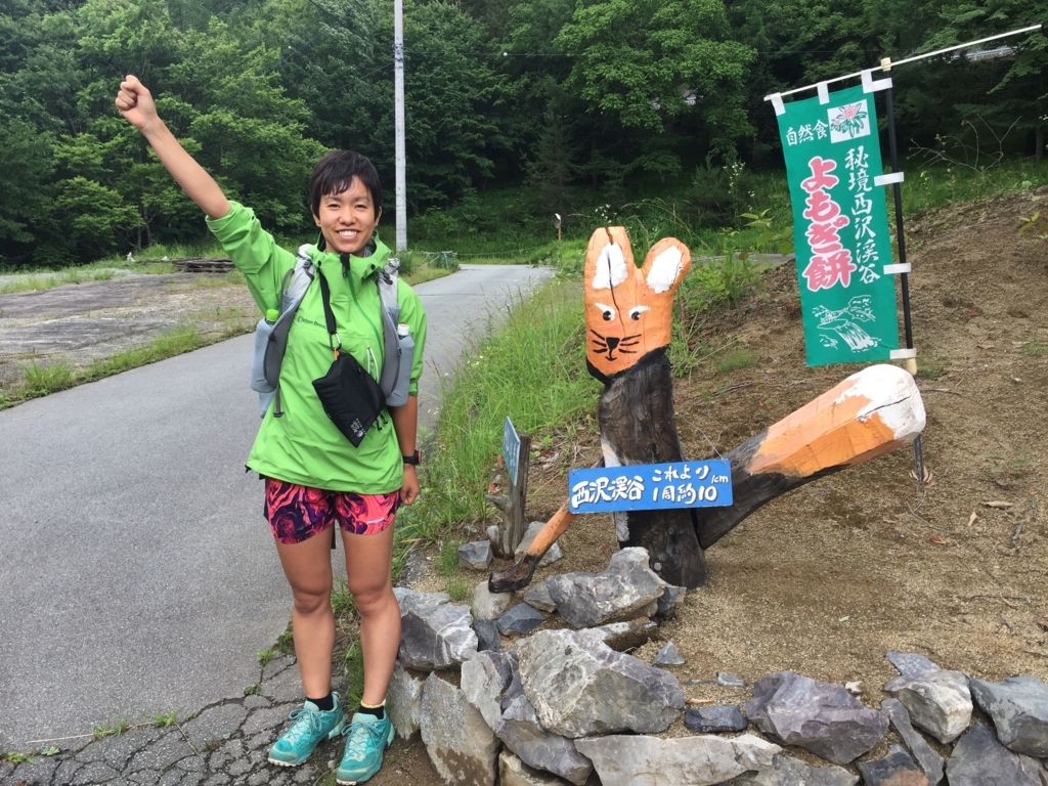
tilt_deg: -6.9
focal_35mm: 29
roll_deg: +1.4
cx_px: 524
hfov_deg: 61.7
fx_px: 878
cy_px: 393
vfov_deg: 48.2
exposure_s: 1/158
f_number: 2.2
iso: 32
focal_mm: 4.15
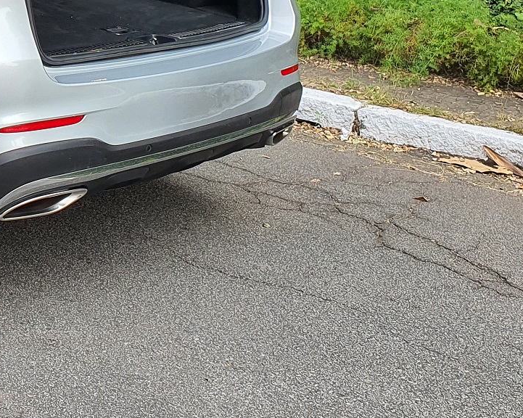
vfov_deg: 20.4
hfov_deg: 24.0
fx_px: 1098
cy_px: -56
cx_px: -125
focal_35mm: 71
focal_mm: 4.3
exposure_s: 1/340
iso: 50
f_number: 2.4
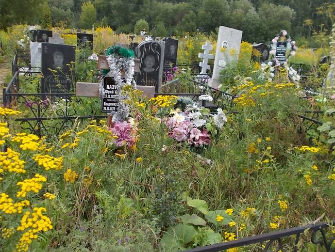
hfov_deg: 56.8
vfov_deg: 44.2
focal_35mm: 32
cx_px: 168
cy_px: 123
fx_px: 310
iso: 80
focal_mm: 4.6
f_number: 3.2
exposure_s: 1/250
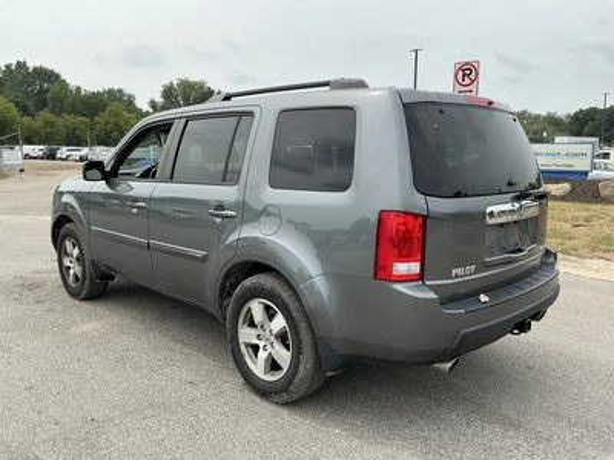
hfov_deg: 63.4
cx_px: 307
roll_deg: +0.4
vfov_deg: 49.7
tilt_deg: -4.1
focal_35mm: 28
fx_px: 497
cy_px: 230
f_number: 1.8
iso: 25
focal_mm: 3
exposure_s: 1/1221
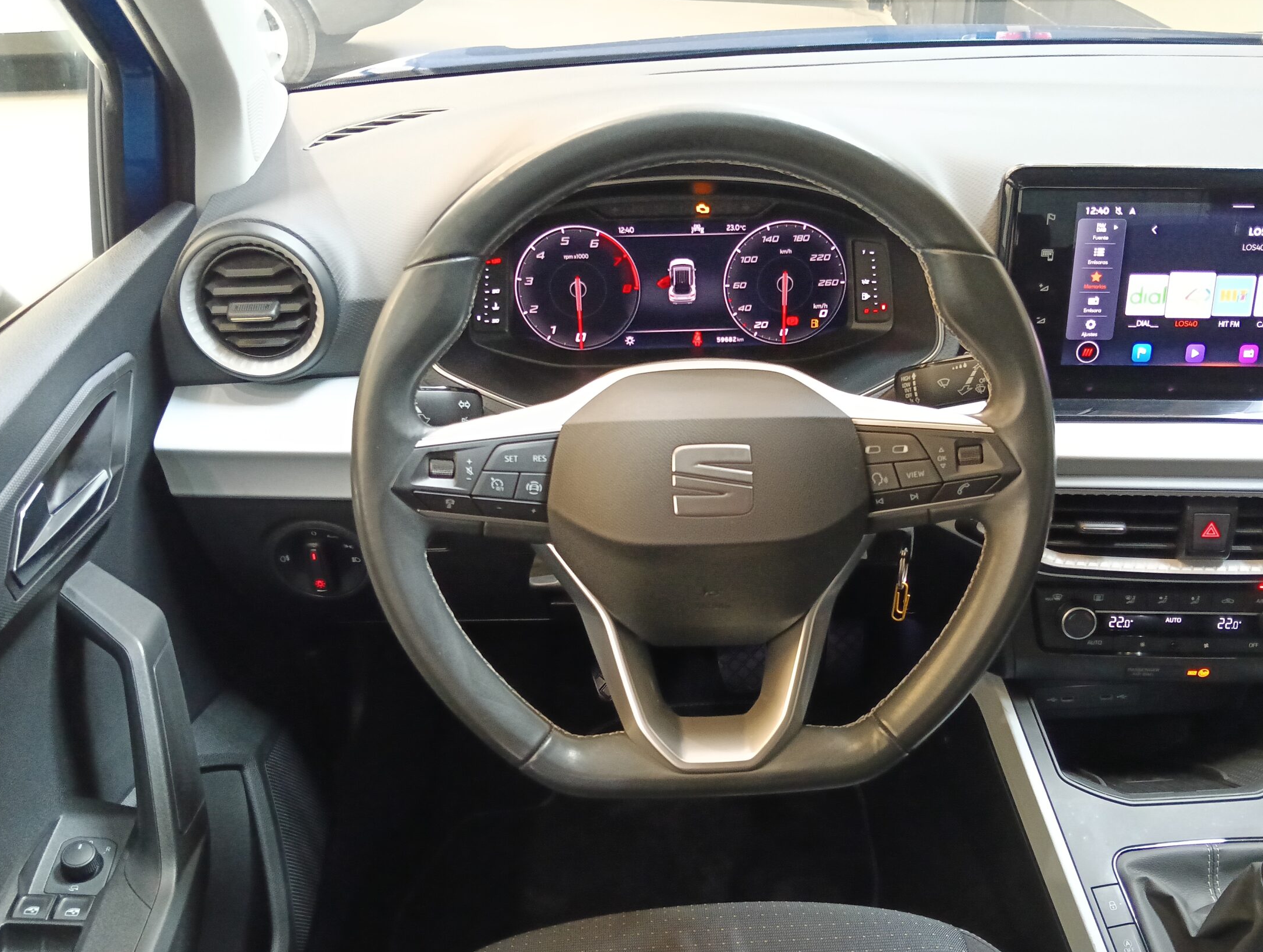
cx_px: 696
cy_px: 539
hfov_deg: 56.6
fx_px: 1169
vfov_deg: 44.2
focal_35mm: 32
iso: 1250
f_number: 16
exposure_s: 1/20
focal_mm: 3.98
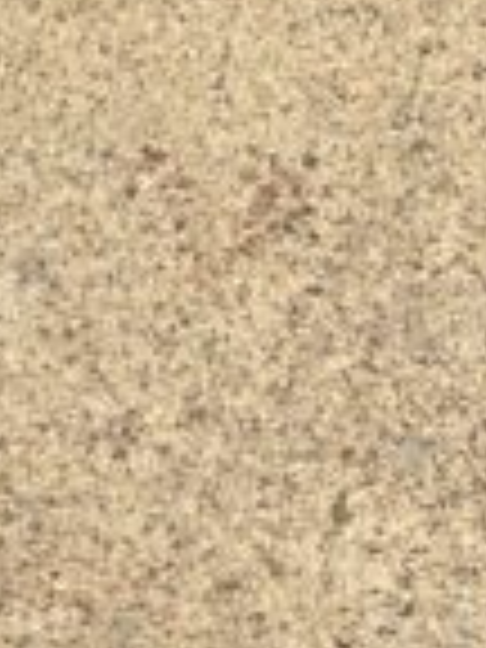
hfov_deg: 9.1
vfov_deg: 10.0
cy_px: -1076
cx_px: 400
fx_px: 3051
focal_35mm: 163
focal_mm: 5.4
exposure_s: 1/180
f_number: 1.8
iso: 64
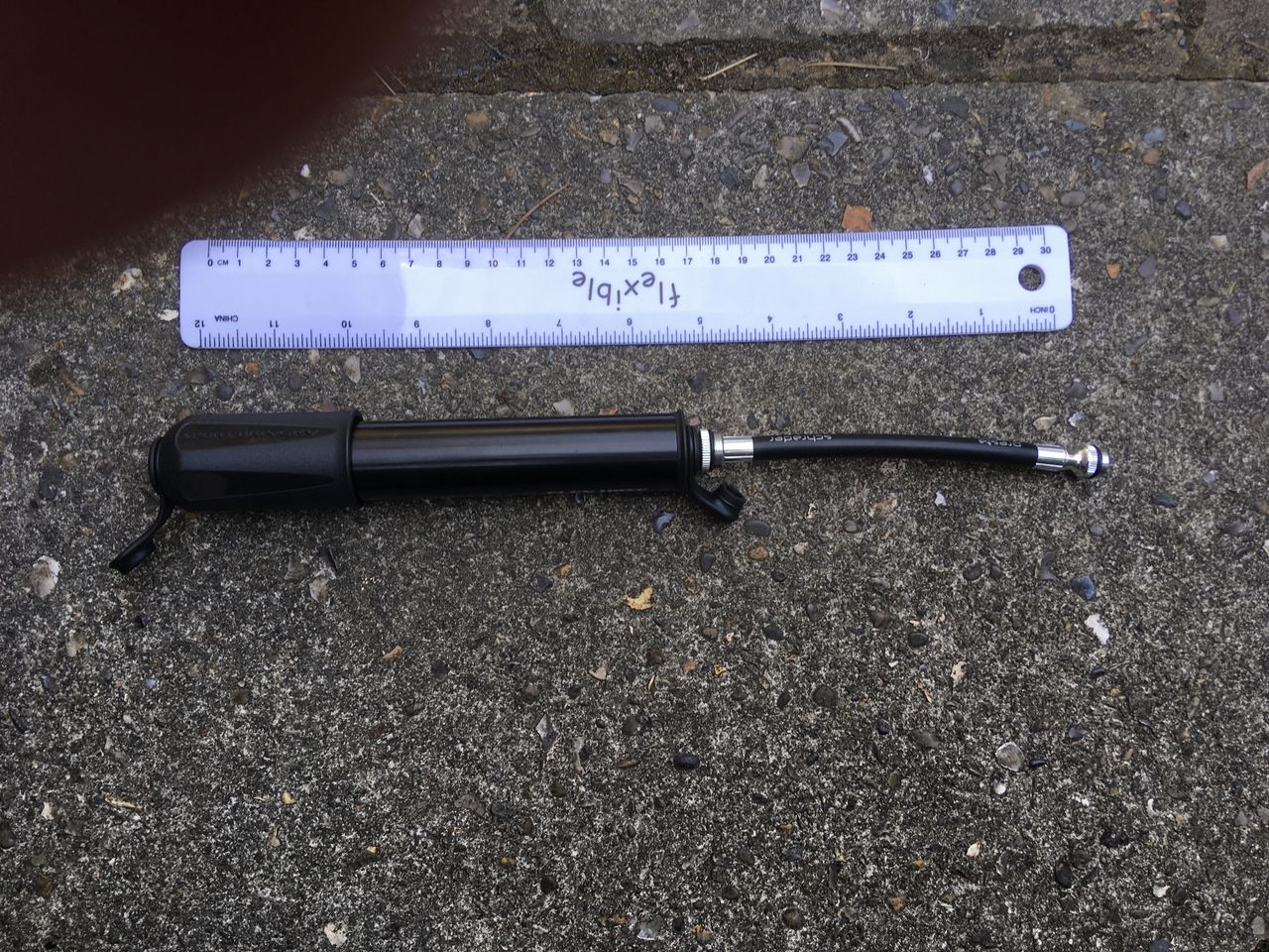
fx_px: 1063
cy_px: 476
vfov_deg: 48.2
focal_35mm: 29
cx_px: 634
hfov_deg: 61.7
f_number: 2.2
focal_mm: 4.15
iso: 25
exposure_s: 1/116
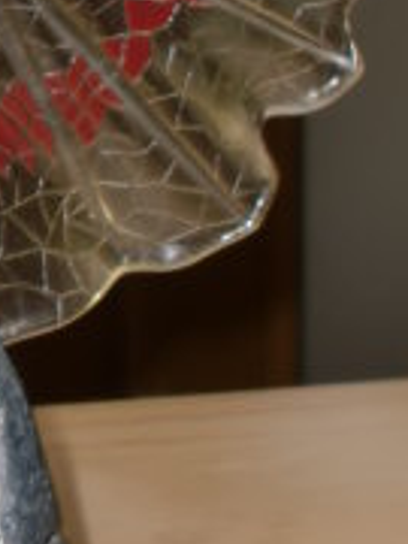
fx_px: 2012
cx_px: -190
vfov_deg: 15.2
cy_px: 48
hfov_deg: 11.2
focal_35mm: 128
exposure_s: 1/30
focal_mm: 6.3
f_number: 2.8
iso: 64
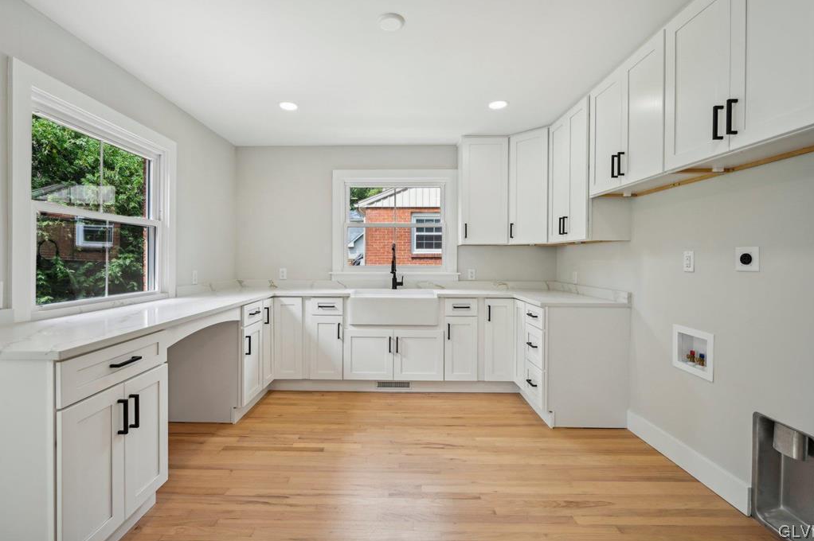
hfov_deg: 93.3
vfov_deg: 70.3
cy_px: 261
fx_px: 384
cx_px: 394
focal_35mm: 17
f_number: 8
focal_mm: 16
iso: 400
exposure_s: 1/80
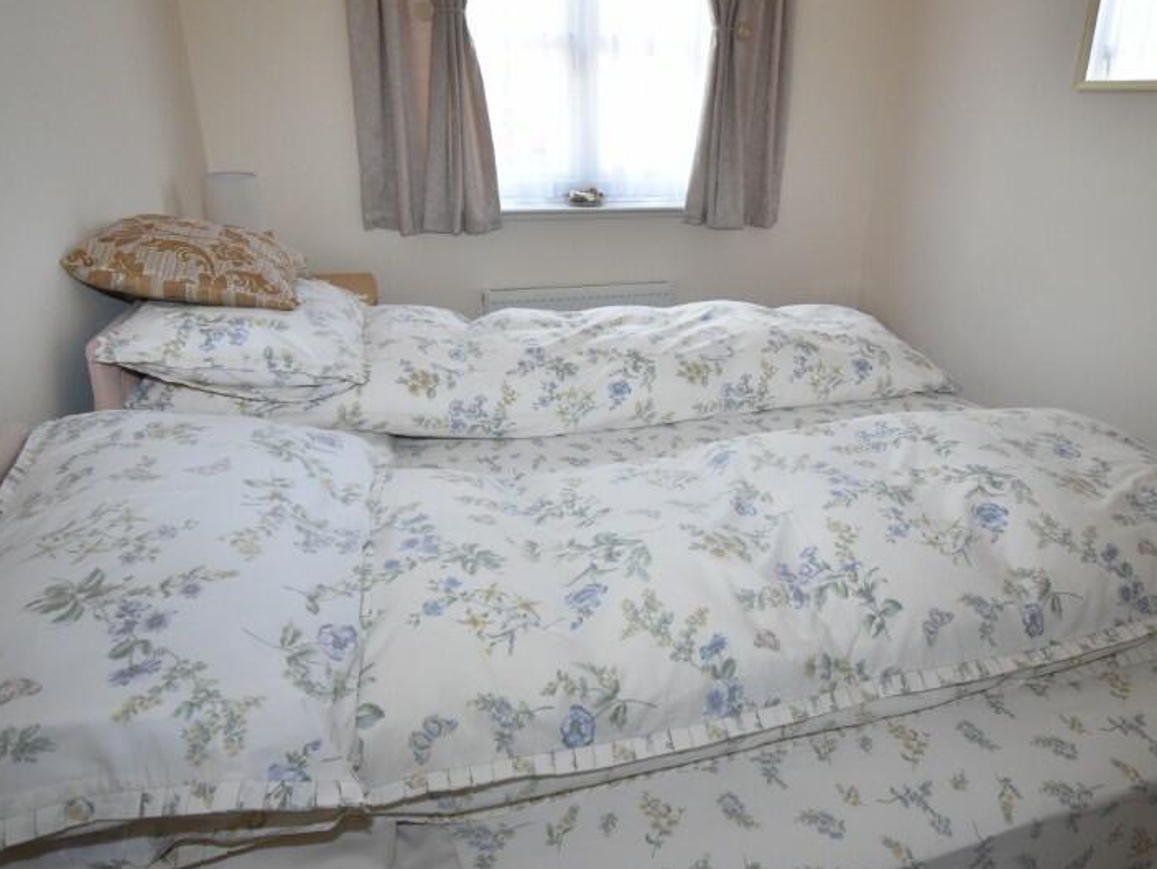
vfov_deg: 63.4
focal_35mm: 21
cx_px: 648
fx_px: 702
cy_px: 394
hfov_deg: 78.6
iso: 800
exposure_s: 1/200
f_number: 4.5
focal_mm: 10
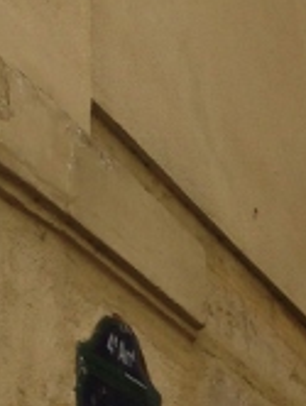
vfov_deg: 13.7
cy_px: 758
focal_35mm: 127
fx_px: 1493
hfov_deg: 10.9
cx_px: 570
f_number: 2.4
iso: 50
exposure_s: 1/763
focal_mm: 4.13
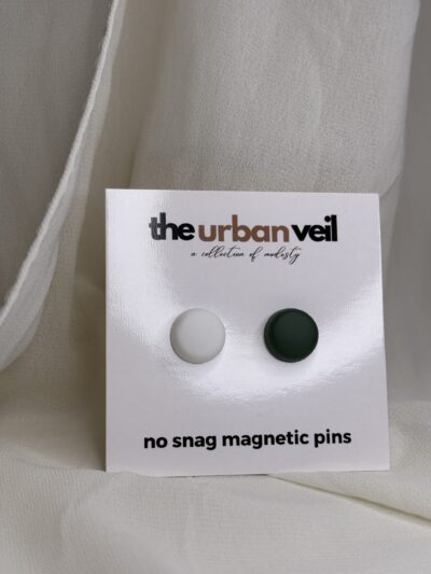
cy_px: 287
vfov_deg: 36.8
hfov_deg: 28.0
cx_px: 216
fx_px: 863
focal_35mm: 52
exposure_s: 1/475
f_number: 1.6
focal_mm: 5.96
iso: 40
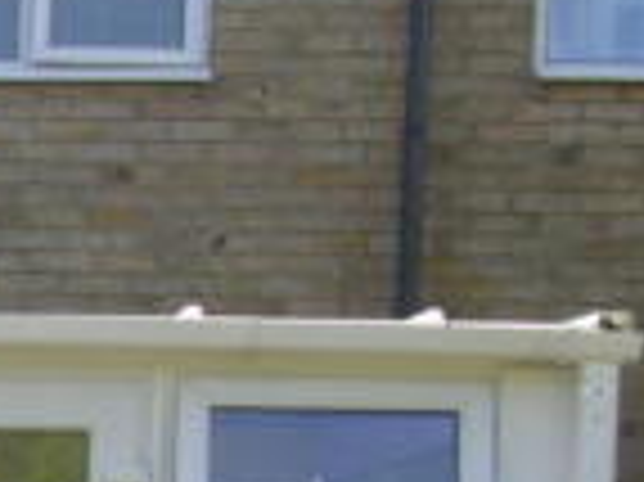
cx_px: -552
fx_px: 2268
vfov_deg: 11.4
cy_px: 809
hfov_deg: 14.1
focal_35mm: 122
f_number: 4.9
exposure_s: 1/132
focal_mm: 7.5
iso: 50
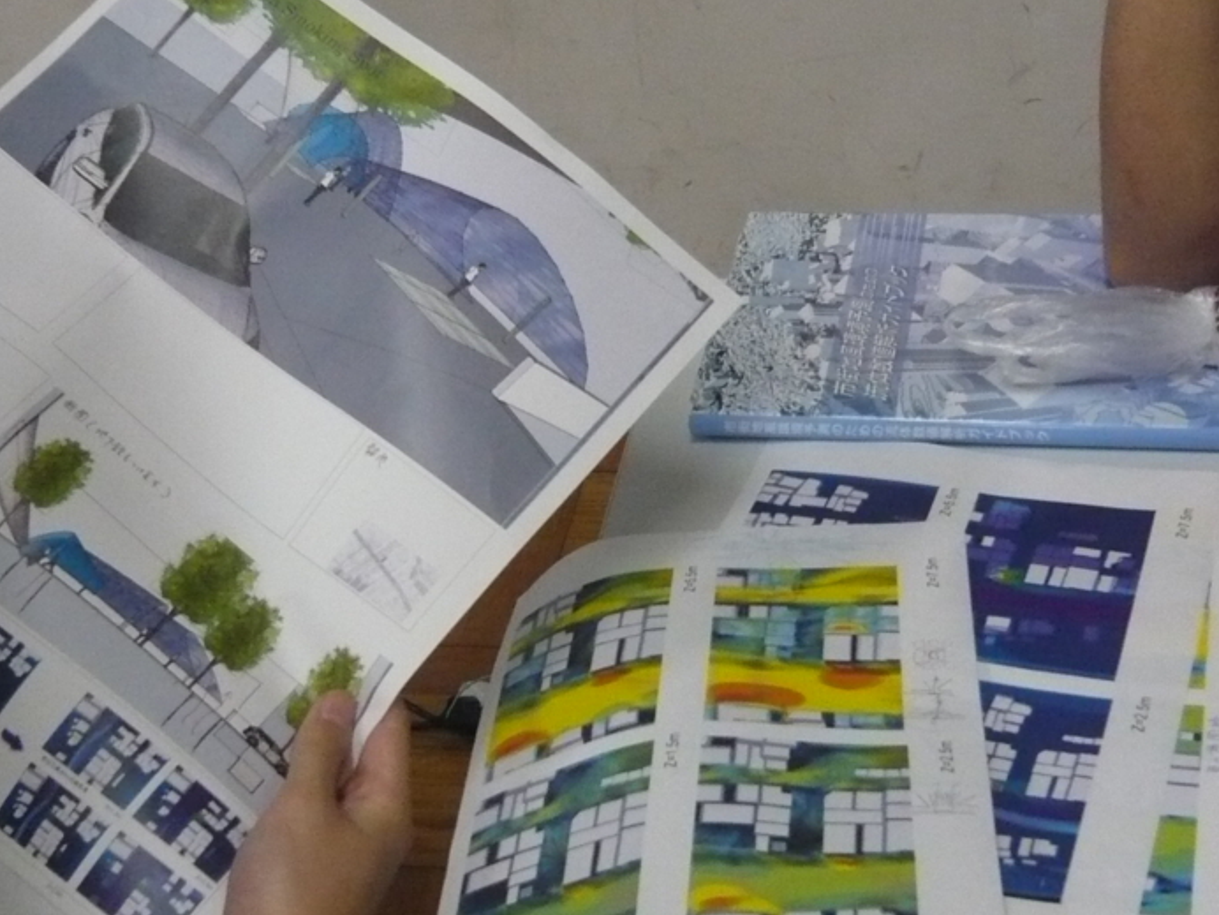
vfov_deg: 24.8
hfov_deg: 32.7
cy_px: 510
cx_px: 553
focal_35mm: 59
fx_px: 2078
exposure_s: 1/100
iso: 400
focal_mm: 5.5
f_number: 3.1
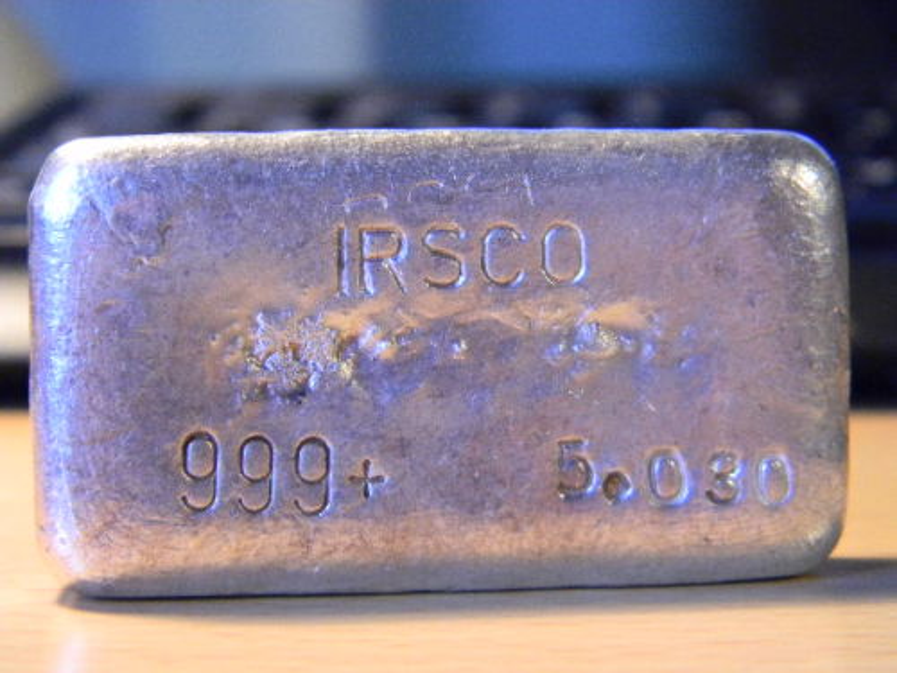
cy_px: 336
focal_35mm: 83
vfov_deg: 17.8
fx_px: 2151
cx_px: 448
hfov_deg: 23.6
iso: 400
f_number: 4.5
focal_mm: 15.1
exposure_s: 1/22.3
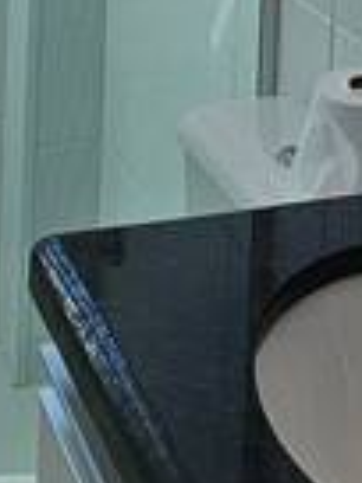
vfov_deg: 16.0
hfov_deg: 14.3
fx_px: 1436
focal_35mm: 103
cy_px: -398
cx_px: 309
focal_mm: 2.2
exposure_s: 1/165
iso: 50
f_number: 2.2
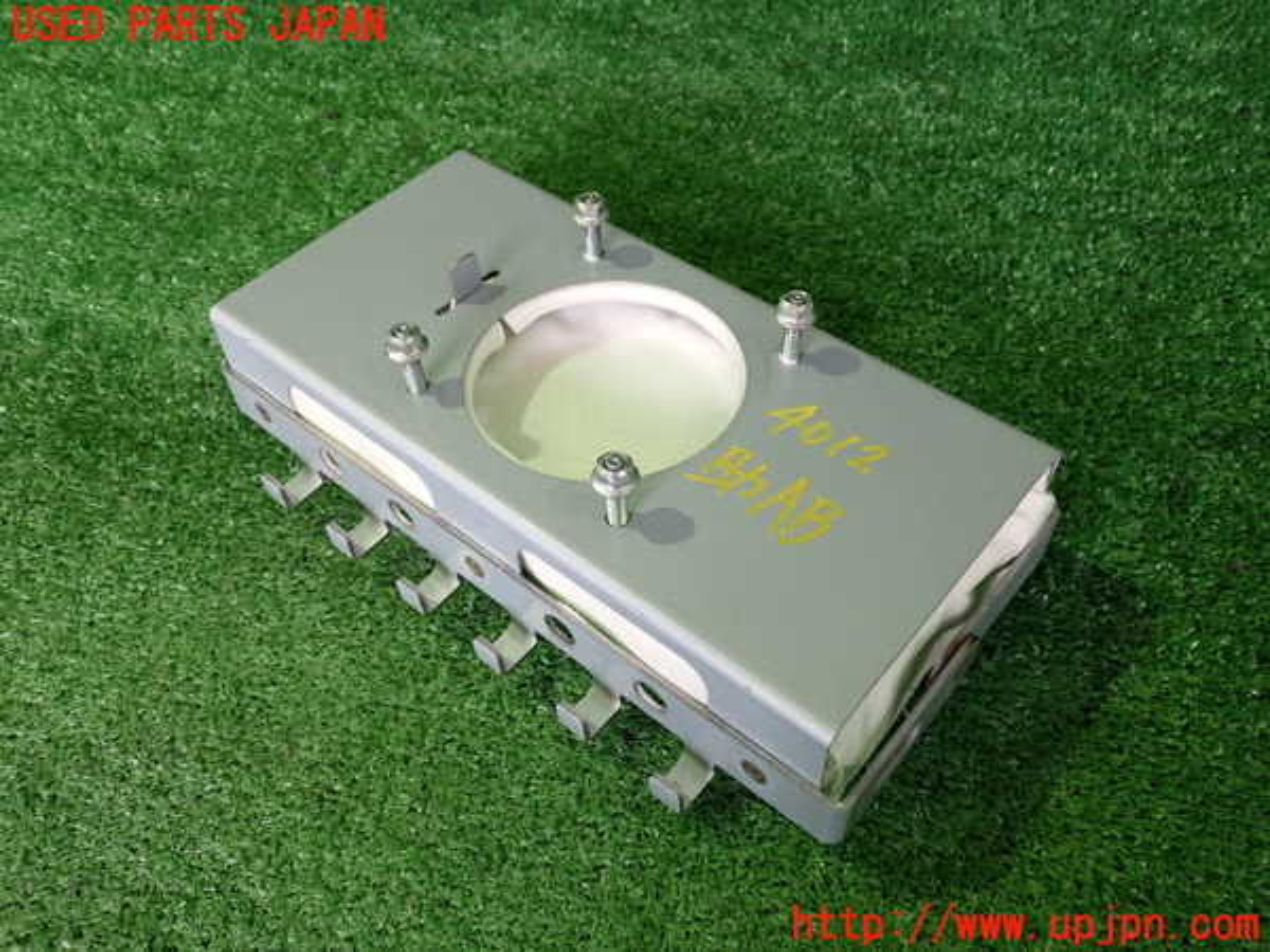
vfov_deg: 46.8
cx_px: 635
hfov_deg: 60.0
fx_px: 1101
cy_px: 476
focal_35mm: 30
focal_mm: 5.4
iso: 250
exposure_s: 1/30
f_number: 2.3
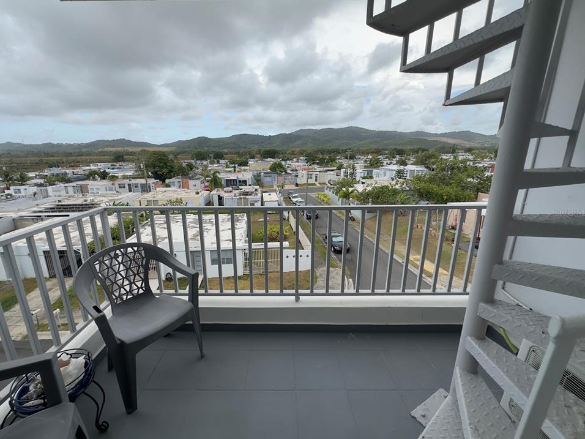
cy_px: 212
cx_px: 279
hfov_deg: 98.1
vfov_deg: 81.7
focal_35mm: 15
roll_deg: +0.5
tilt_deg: -13.7
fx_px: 253
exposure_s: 1/493
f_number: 2.2
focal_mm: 2.22
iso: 40
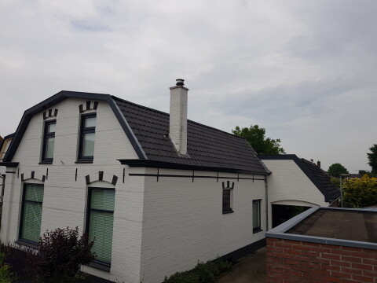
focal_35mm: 26
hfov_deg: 67.3
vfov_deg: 53.1
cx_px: 188
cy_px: 142
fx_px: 283
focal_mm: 4.2
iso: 40
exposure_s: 1/2232
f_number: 1.7
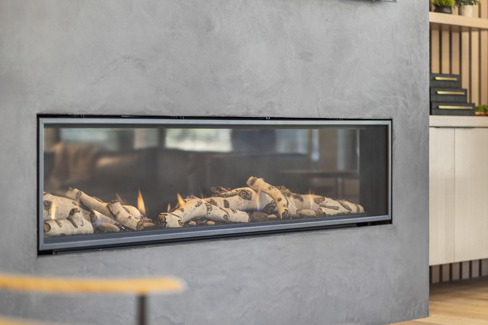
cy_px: 162
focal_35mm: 85
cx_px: 244
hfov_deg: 23.9
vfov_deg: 16.1
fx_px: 1152
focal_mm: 85
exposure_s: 1/6
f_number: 1.8
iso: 100
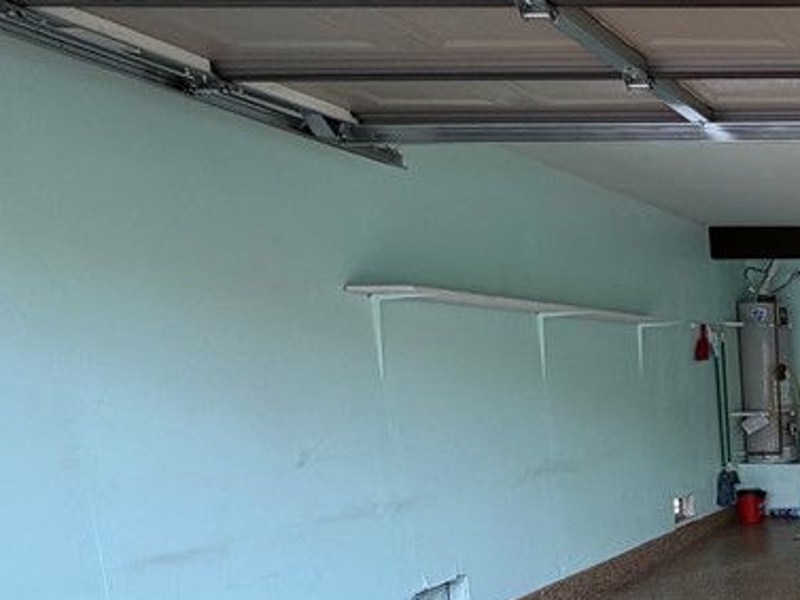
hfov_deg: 34.8
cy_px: 505
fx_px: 878
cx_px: 1031
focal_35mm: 38
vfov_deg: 36.1
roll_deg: -0.3
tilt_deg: -8.6
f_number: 2.2
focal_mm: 2.22
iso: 64
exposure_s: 1/121
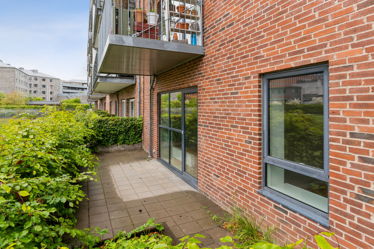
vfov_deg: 61.3
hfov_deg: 83.3
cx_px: 187
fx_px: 210
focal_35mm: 20
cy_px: 124
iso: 250
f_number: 7.1
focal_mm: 13.5
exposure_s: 1/125
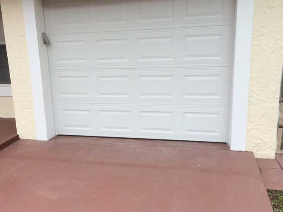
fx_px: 286
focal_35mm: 35
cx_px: 125
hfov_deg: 52.5
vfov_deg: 40.7
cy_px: 105
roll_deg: +4.3
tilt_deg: -9.3
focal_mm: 4.15
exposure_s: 1/662
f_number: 2.2
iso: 32
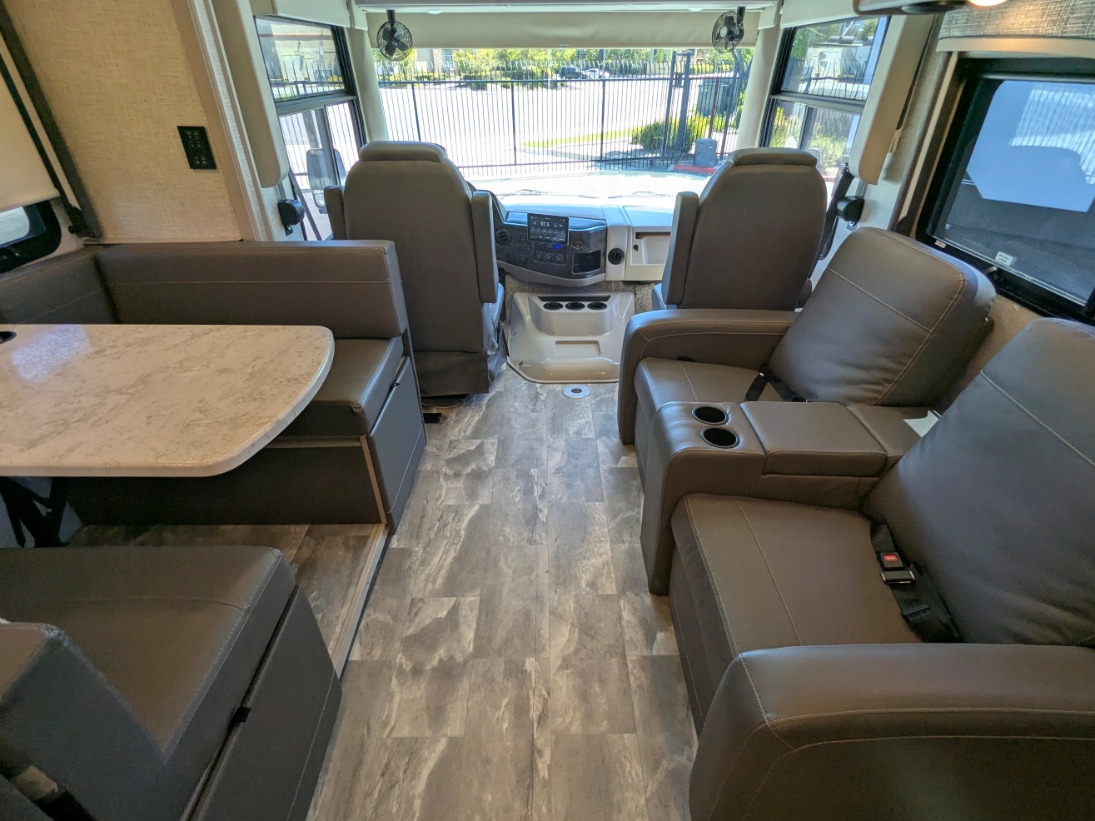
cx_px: 552
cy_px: 424
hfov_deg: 91.0
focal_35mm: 17
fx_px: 538
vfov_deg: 74.7
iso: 54
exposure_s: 1/157
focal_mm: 2.35
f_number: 2.2
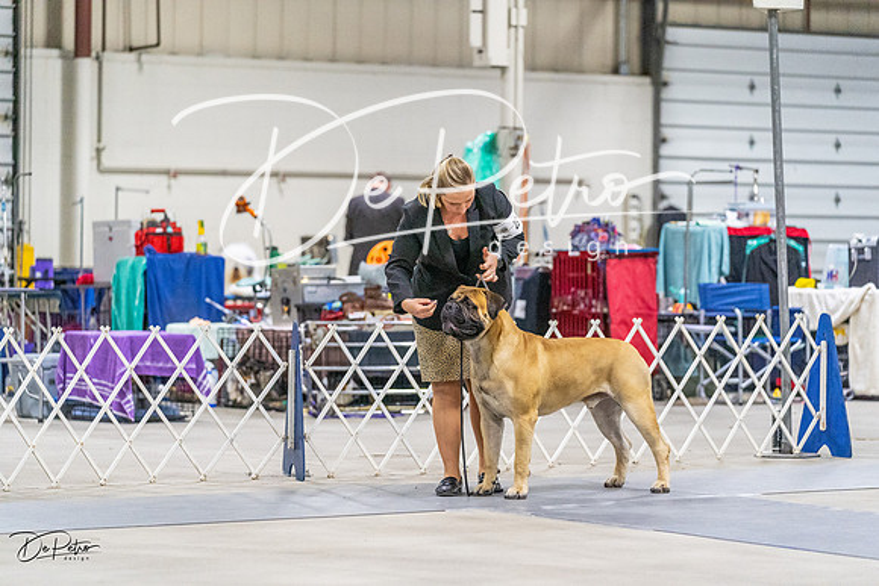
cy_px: 293
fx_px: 3077
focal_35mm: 126
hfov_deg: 16.3
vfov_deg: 10.9
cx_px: 440
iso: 6400
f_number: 3.2
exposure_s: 1/320
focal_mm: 126
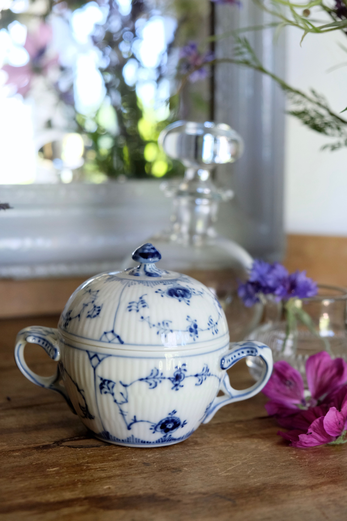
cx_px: 174
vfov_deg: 32.9
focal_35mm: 61
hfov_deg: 22.3
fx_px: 882
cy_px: 260
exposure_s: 1/60
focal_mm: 40.7
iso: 1600
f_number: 4
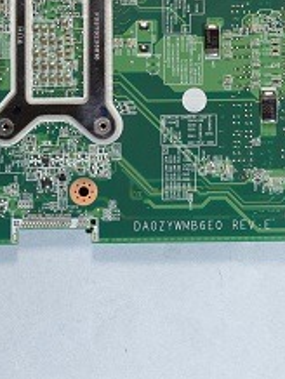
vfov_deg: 17.3
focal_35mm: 109
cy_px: -52
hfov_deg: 13.5
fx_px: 1194
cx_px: 271
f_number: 8
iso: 100
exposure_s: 1/5
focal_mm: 22
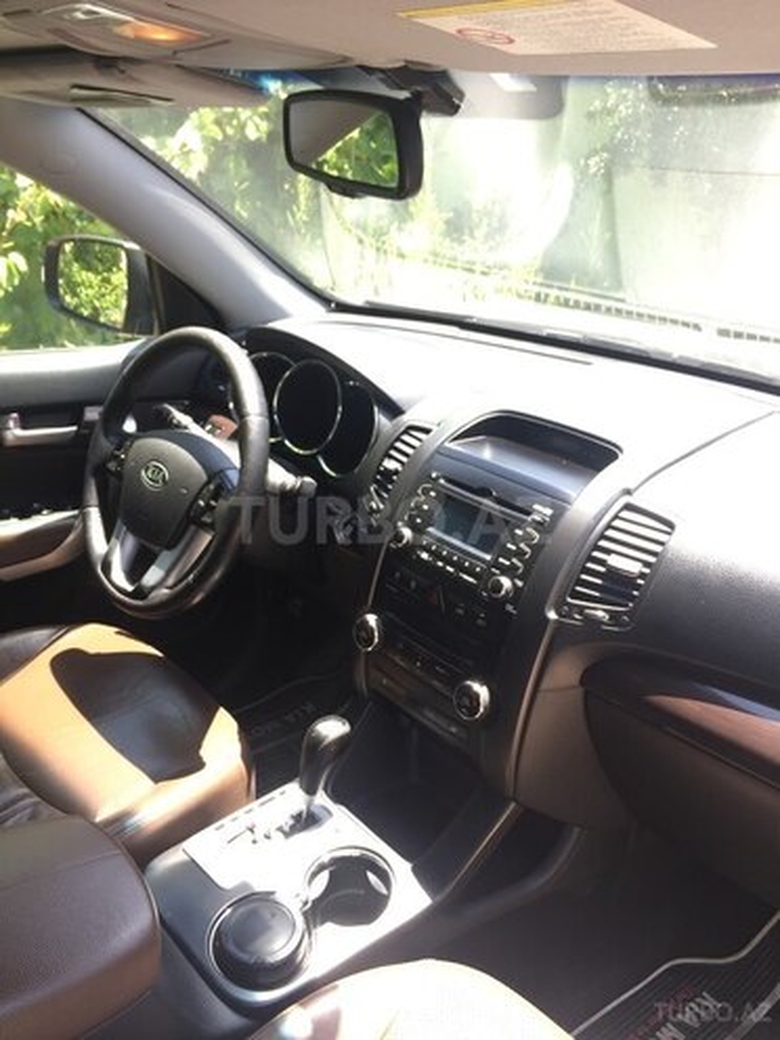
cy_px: 520
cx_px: 390
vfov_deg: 61.7
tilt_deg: -23.0
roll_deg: +0.6
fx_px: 871
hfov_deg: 48.2
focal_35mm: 29
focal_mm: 4.15
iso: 32
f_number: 2.2
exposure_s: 1/100
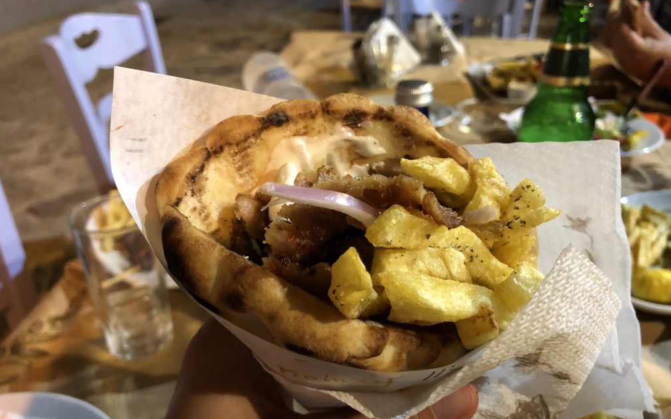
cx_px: 335
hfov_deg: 62.9
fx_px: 549
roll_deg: +1.4
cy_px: 224
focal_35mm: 30
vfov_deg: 41.8
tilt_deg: -29.9
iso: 80
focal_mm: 3.99
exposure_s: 1/8
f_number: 1.8
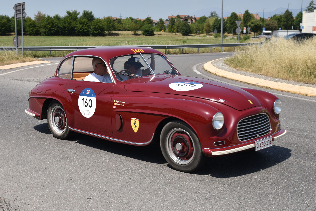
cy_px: 106
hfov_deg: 54.4
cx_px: 158
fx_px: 307
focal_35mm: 35
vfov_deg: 37.9
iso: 200
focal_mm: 35
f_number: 9
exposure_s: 1/500
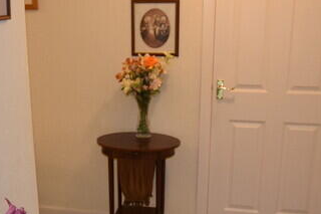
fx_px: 428
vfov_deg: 28.0
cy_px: 133
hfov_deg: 40.9
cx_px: 121
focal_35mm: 48
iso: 800
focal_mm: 10
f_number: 4
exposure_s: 1/60
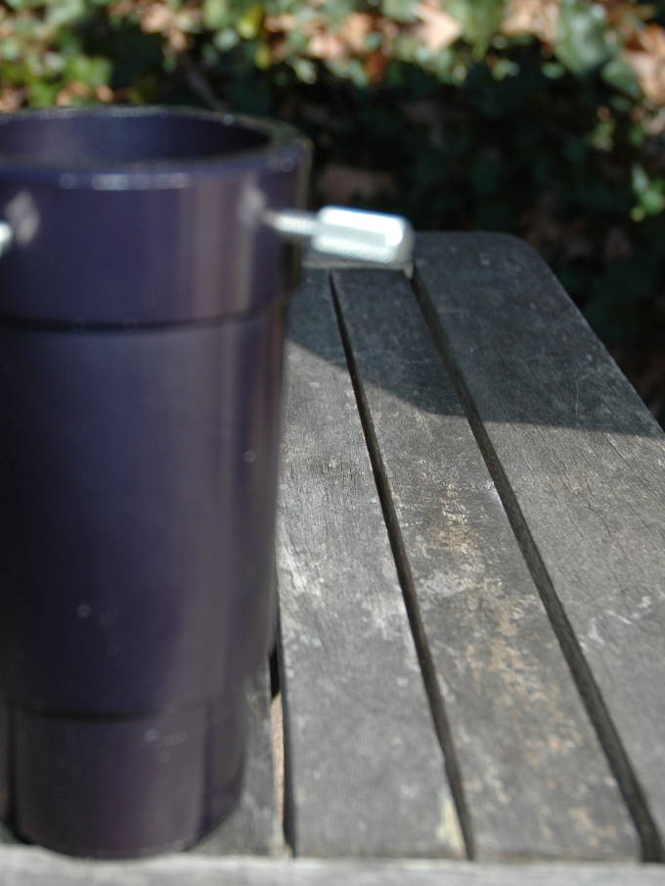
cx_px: 117
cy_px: 444
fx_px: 1531
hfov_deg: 24.1
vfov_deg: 32.3
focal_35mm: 60
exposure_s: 1/500
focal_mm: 25
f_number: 4
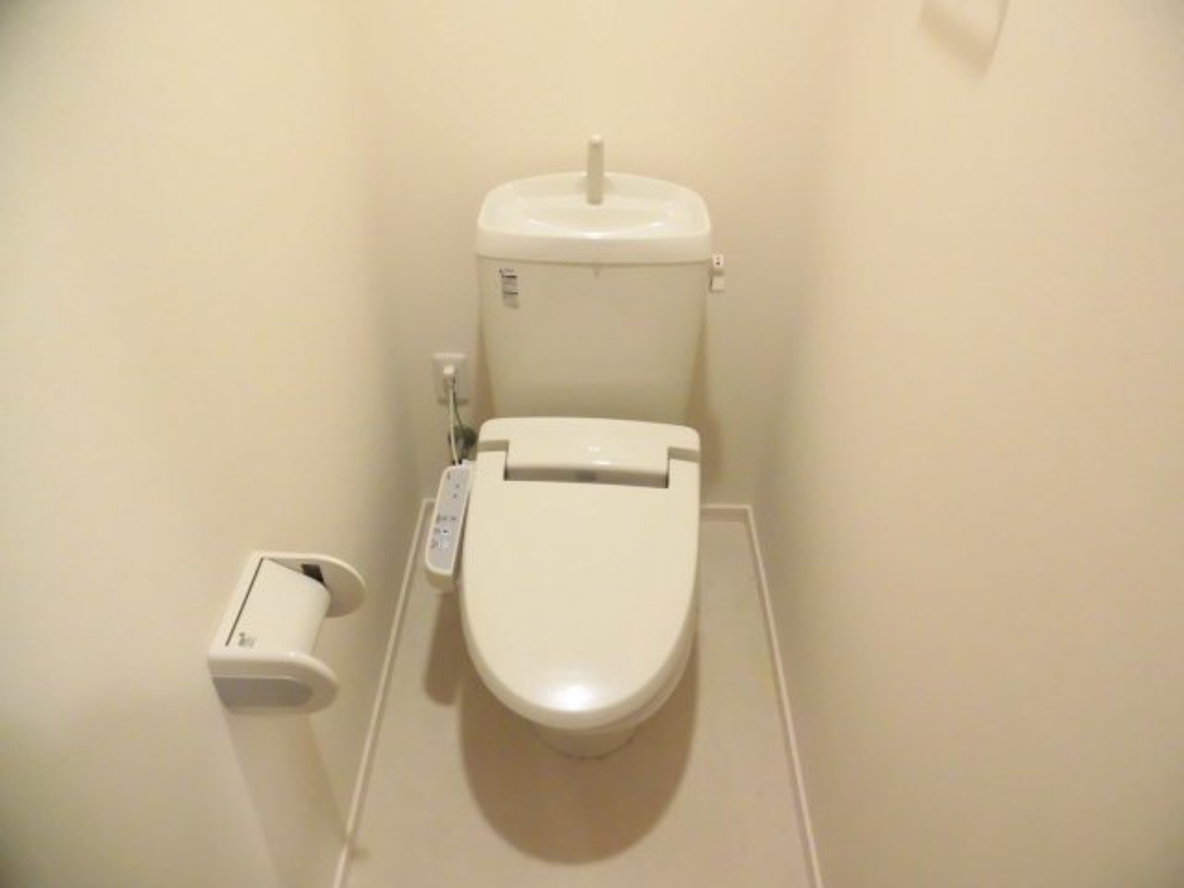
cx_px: 592
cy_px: 444
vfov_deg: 56.8
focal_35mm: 24
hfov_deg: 71.6
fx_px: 821
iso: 640
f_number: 3.1
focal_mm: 4.3
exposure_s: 1/25
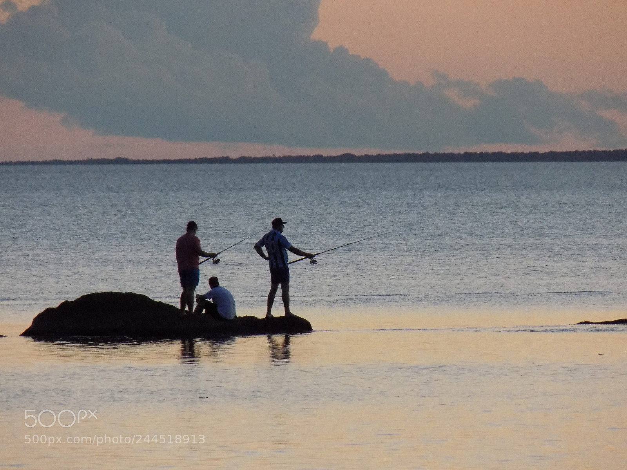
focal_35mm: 630
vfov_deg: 2.4
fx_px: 11411
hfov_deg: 3.1
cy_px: 235
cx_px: 314
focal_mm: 112
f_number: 5.9
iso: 400
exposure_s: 1/20
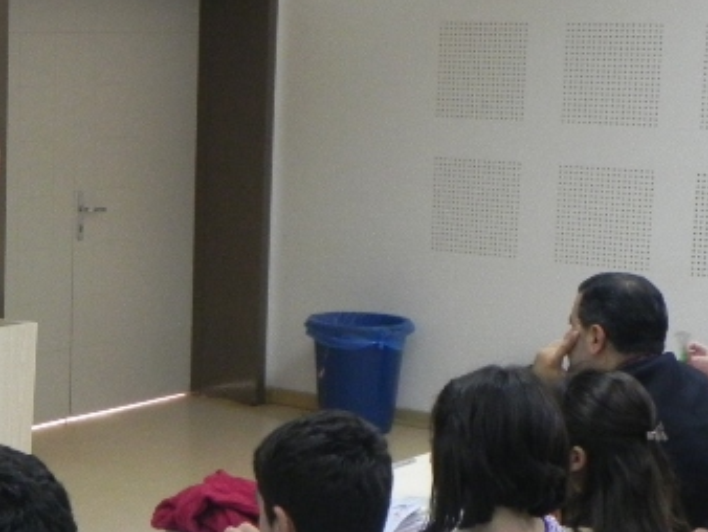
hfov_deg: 19.4
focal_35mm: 97
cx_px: -54
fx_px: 1985
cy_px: 323
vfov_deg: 15.3
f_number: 3.2
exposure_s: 1/22.7
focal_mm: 7.3
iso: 400
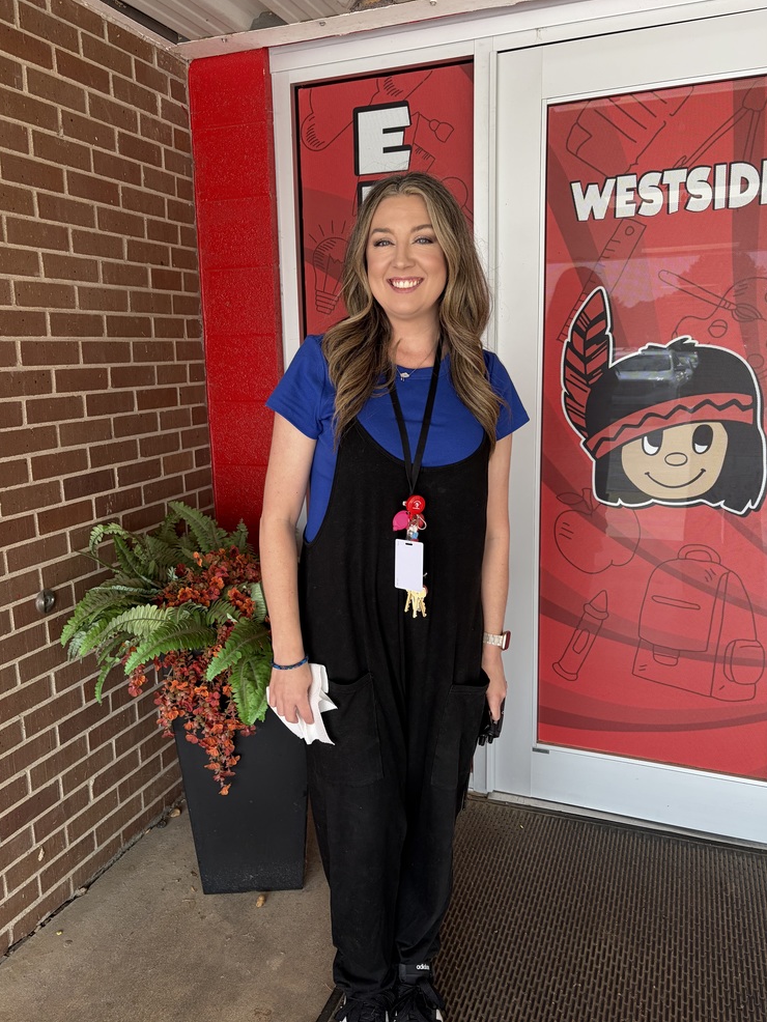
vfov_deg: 65.3
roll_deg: +1.8
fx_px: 797
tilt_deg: -10.7
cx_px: 373
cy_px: 506
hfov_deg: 51.4
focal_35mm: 27
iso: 40
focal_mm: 5.96
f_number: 1.6
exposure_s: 1/317
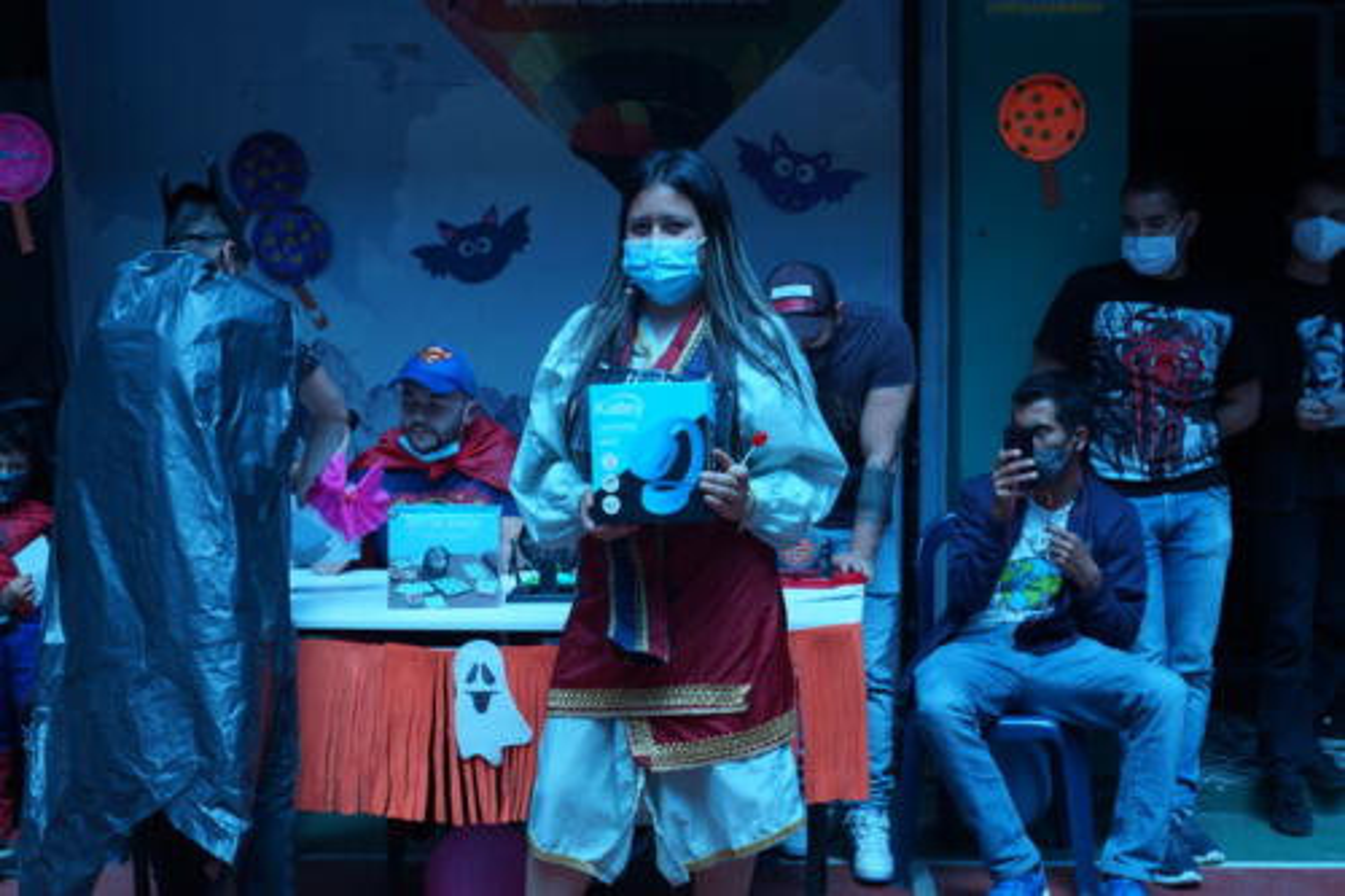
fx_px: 1961
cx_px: 672
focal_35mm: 52
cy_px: 448
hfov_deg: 37.9
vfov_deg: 25.7
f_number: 8
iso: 100
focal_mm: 35
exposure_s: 1/60
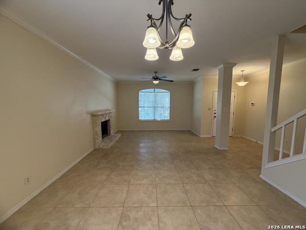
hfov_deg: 102.1
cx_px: 153
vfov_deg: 85.7
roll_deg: +0.3
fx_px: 124
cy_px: 115
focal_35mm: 14
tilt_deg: -4.1
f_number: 2.2
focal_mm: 2.22
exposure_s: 1/120
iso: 320
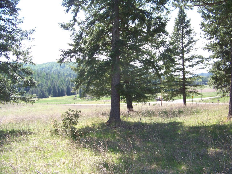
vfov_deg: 39.7
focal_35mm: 36
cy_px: 87
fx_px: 241
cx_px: 116
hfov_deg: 51.4
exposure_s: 1/250
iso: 64
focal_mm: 5.85
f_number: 2.8
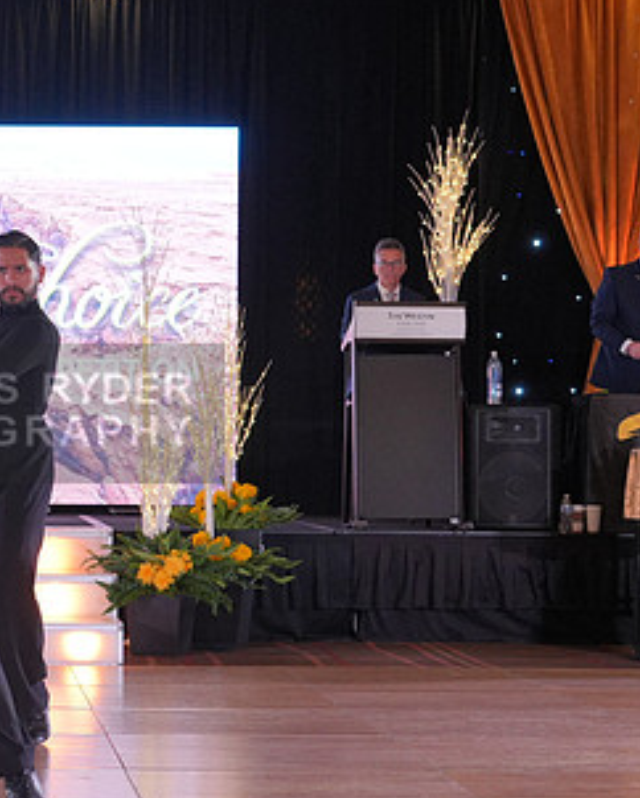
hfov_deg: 13.7
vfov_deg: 17.5
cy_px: 414
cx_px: -63
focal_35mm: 110
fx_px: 2602
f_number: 4
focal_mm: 61
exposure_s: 1/400
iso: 2000
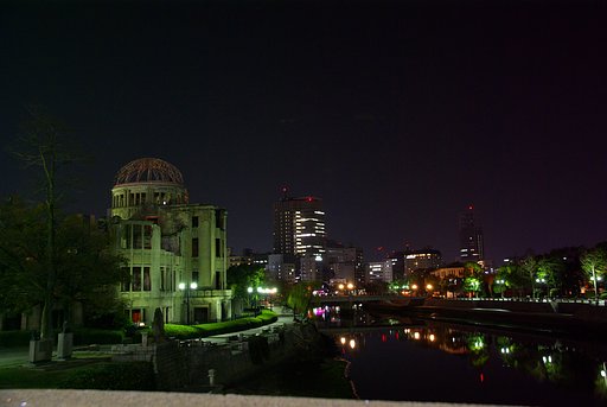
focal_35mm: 34
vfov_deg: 38.5
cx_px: 304
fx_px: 583
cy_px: 204
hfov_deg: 55.0
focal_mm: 23
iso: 400
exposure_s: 2
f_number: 6.7
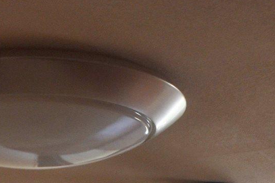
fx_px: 1176
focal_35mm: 154
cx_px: 116
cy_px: 517
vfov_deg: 7.9
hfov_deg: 13.3
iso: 400
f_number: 5
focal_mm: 18
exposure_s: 1/100
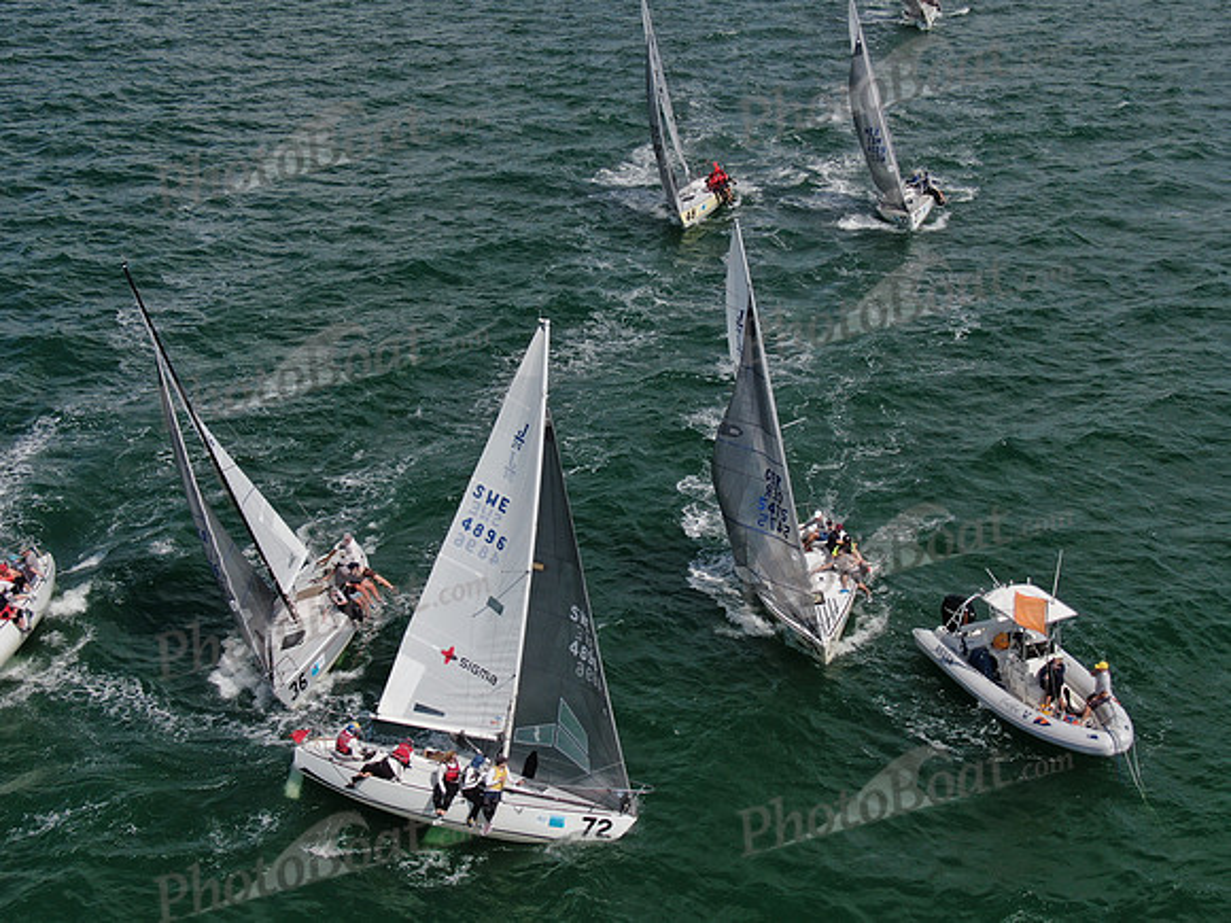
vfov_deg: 30.3
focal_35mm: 48
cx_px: 616
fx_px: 1707
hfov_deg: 39.7
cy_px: 462
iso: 100
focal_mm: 8.6
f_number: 3.8
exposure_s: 1/1250
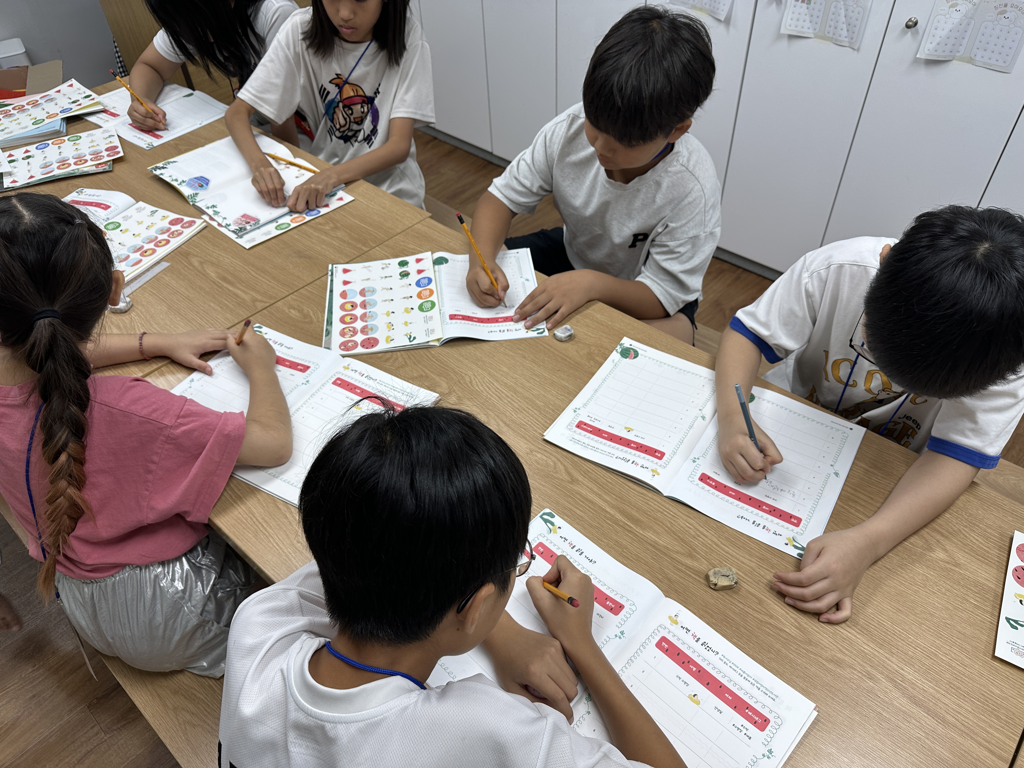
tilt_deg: -45.3
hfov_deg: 71.6
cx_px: 512
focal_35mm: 24
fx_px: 710
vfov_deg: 56.8
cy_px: 384
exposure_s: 1/120
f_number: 1.78
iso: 64
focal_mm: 6.86
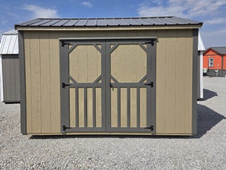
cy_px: 72
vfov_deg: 51.2
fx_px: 176
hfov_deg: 65.1
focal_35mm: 27
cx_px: 99
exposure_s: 1/7305
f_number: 1.8
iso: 80
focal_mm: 5.4
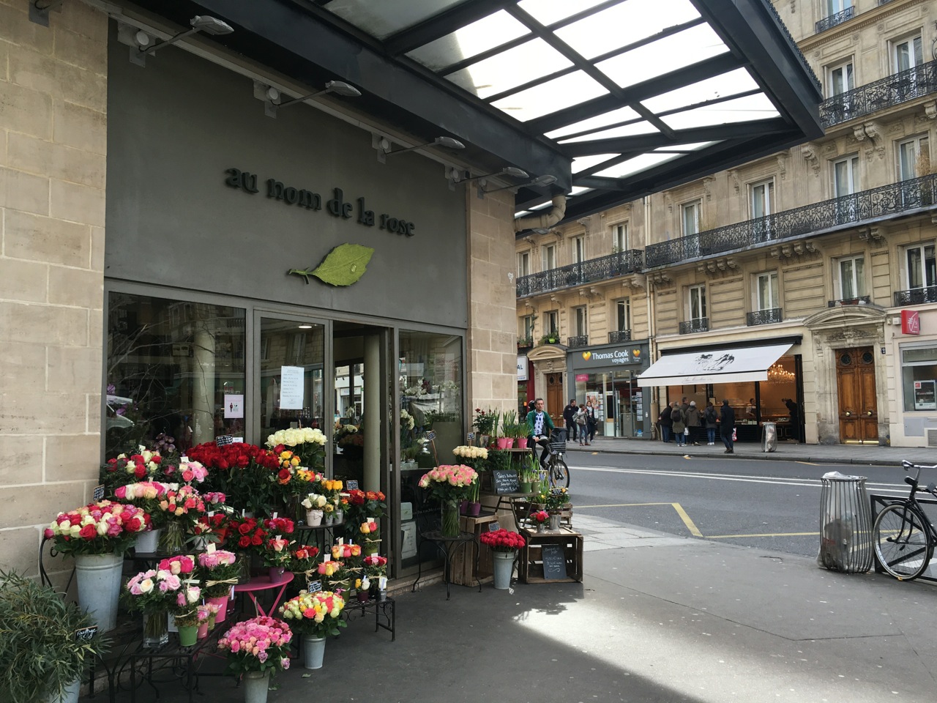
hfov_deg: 61.7
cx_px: 468
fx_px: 785
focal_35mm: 29
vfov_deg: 48.2
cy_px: 352
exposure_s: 1/242
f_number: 2.2
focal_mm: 4.15
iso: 25
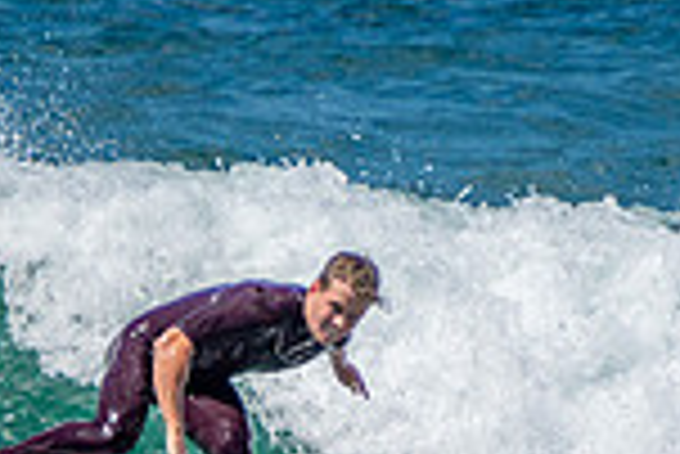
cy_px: 609
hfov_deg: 0.9
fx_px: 43618
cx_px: 135
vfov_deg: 0.6
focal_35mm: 2307
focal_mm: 400
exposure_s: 1/2000
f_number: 5.6
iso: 250
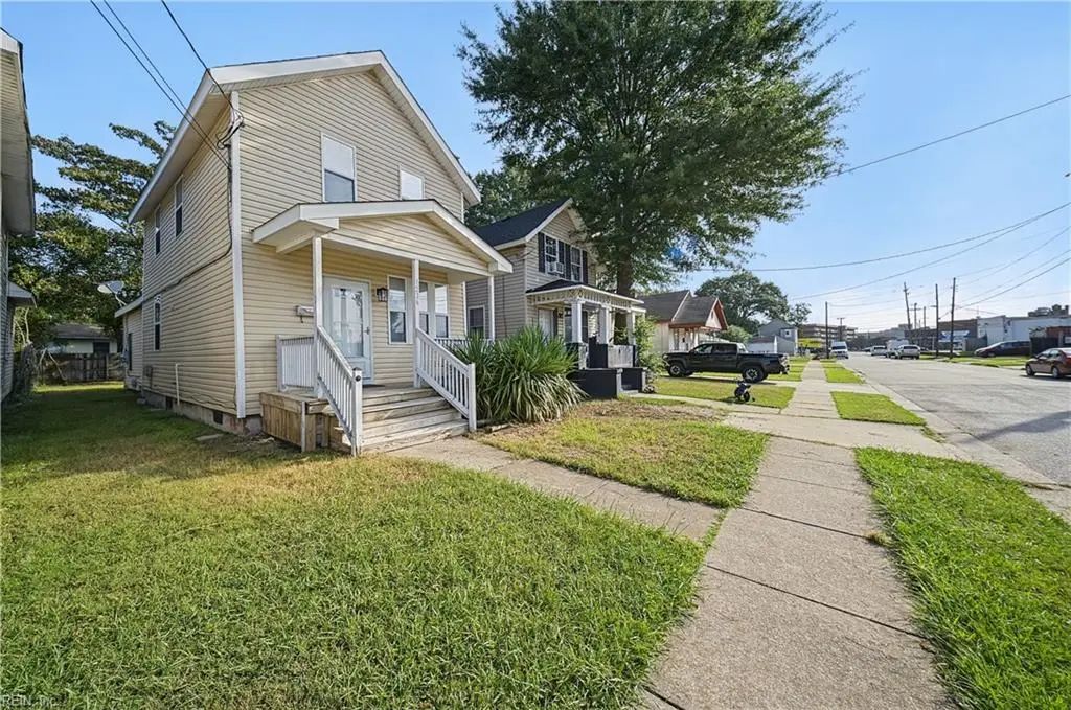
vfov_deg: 89.8
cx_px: 536
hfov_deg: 112.7
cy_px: 355
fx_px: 356
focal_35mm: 12
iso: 250
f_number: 8
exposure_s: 1/320
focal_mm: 12
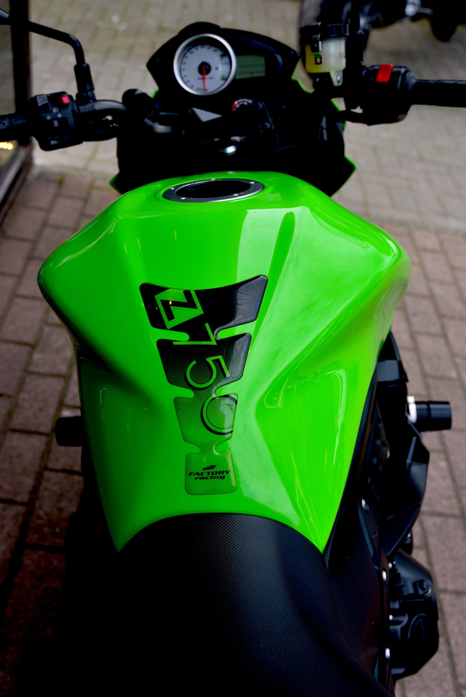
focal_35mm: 45
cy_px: 349
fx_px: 873
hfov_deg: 29.9
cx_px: 230
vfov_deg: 43.6
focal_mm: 44
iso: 100
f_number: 5.6
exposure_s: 1/125
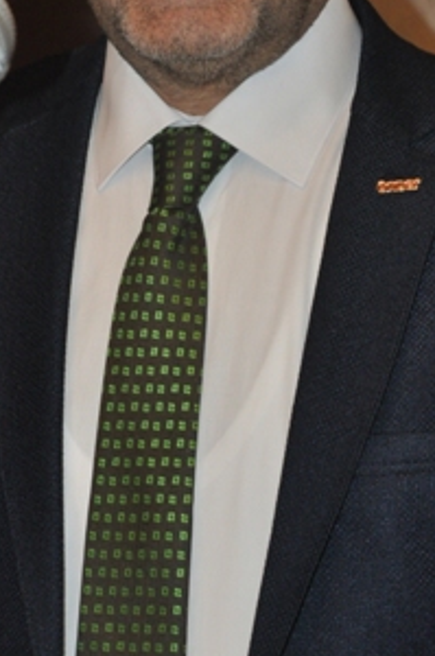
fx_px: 2910
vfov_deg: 12.8
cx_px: 331
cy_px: 164
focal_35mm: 160
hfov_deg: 8.5
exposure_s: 1/60
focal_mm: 50
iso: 800
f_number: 4.5
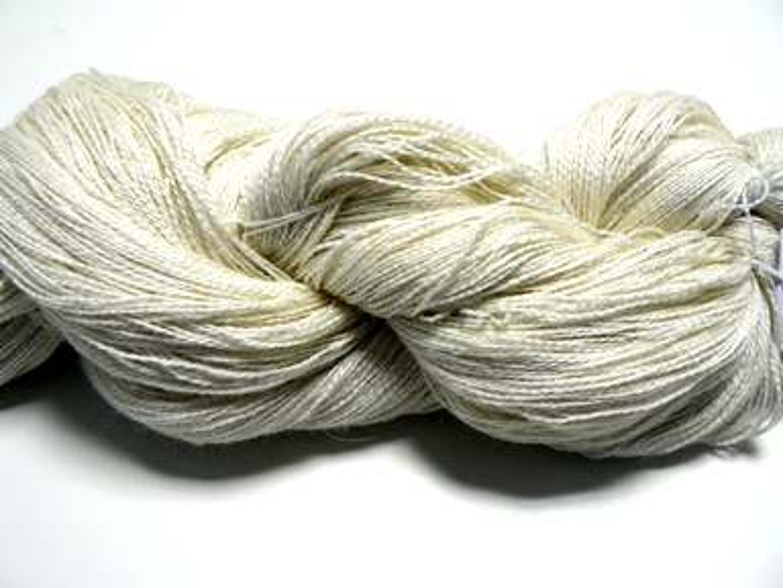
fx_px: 814
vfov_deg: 39.7
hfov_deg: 51.4
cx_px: 392
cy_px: 294
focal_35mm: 36
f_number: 2.8
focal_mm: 6
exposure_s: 1/30
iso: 150
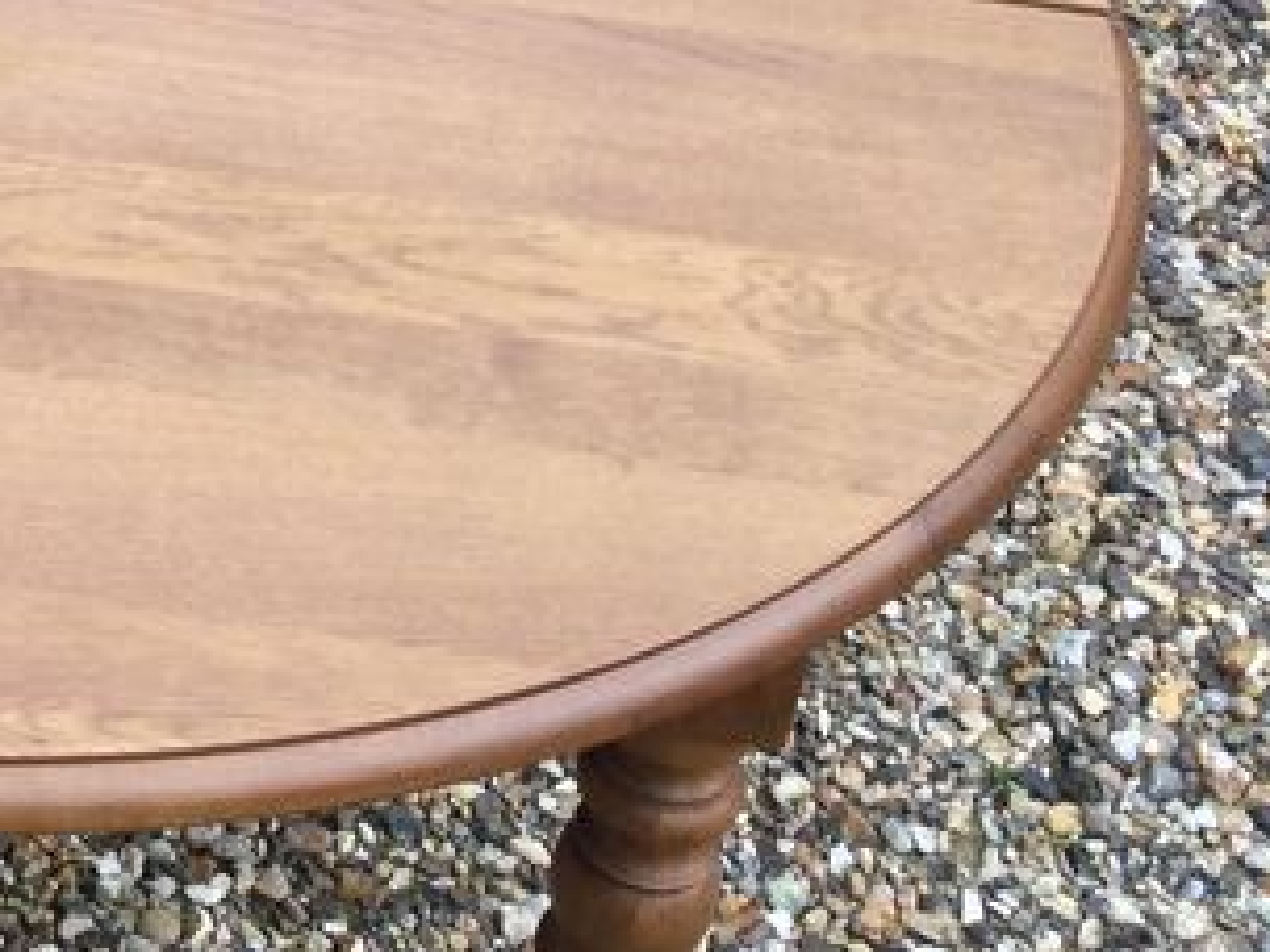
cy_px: -209
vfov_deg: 14.0
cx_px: -259
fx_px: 3742
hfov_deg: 18.3
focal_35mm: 102
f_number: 2.4
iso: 25
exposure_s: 1/278
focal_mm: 3.3
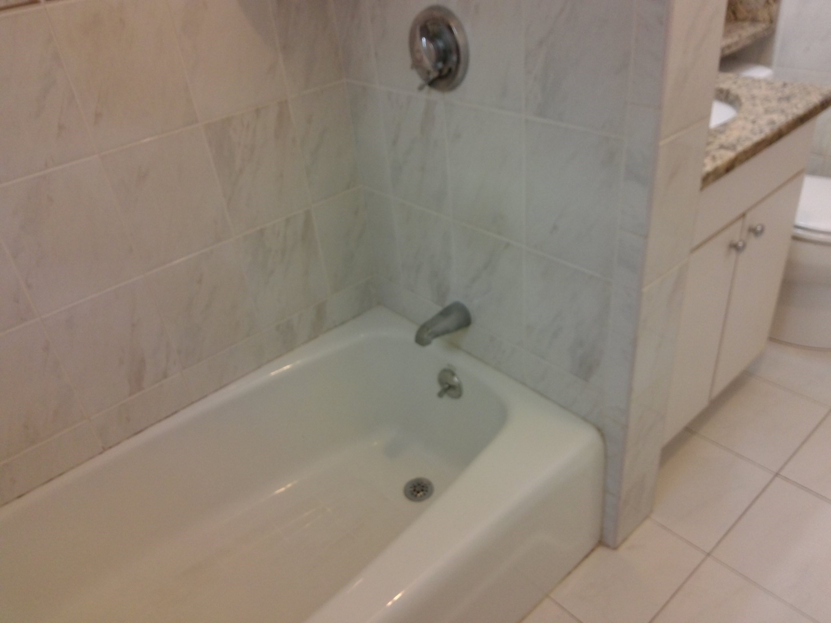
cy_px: 312
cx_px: 416
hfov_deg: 67.3
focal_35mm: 26
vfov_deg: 53.1
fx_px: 624
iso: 310
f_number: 2
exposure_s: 1/33
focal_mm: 3
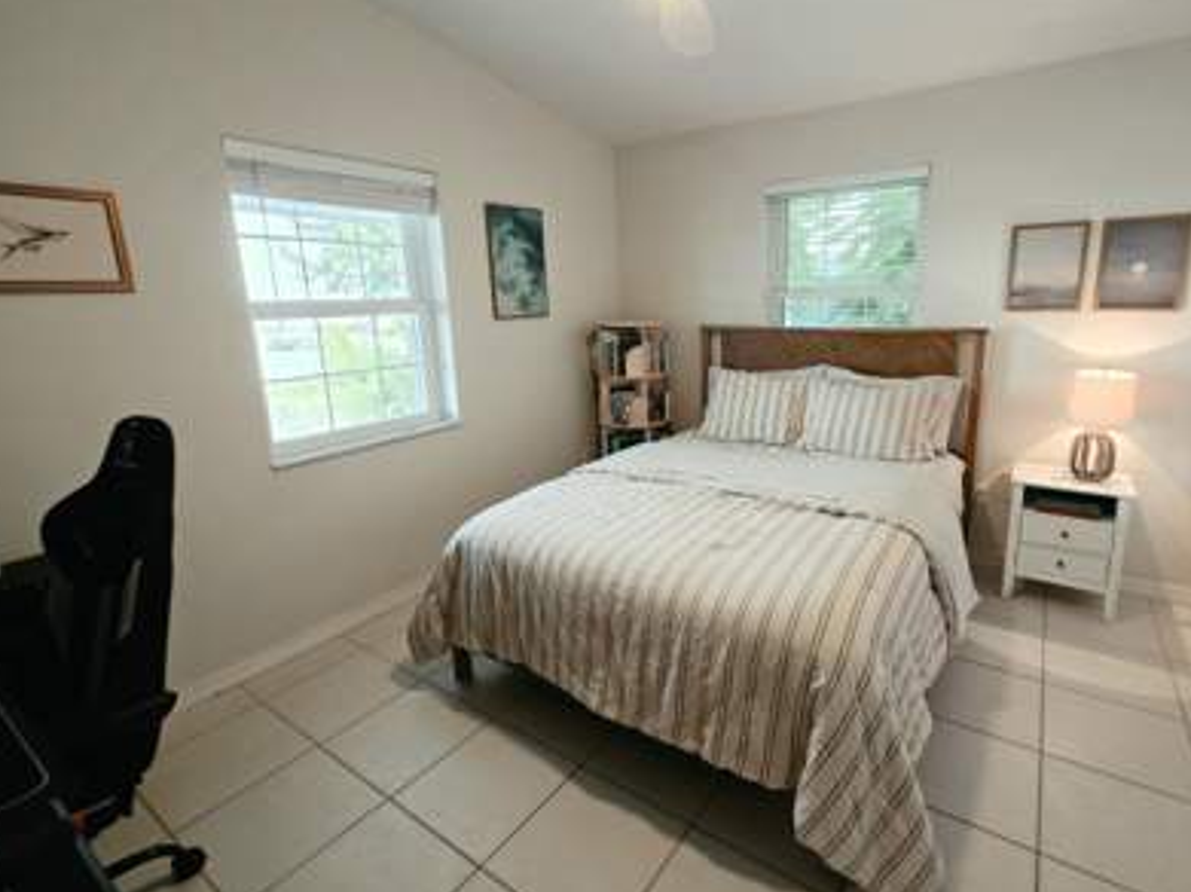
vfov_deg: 78.0
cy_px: 429
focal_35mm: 16
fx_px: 550
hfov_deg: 94.2
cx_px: 660
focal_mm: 2.2
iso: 125
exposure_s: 1/120
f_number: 1.9
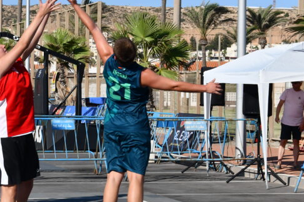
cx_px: 115
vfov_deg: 9.0
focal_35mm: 152
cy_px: 82
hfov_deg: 13.5
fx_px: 1283
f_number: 10
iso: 100
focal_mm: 48
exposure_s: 1/400
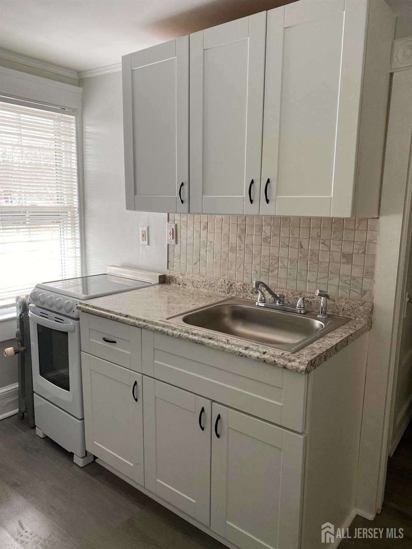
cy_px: 274
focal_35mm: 26
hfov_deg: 53.1
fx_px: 413
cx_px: 206
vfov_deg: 67.3
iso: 125
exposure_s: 1/113
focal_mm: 4.25
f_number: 1.8
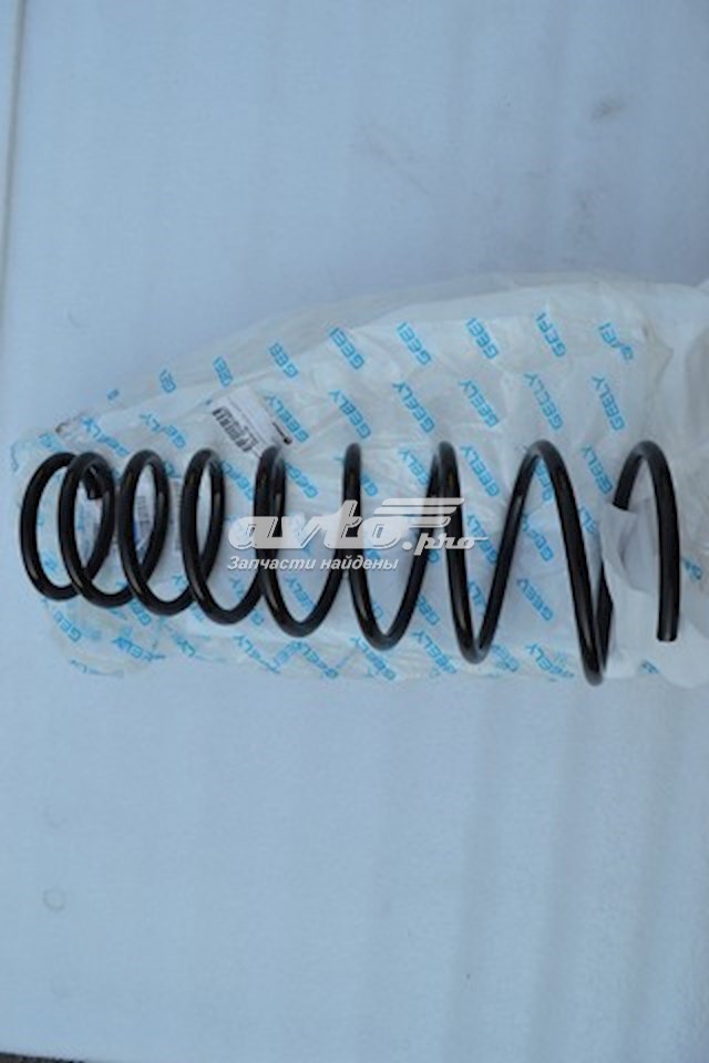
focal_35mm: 27
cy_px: 532
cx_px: 354
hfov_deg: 47.9
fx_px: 798
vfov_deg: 67.4
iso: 100
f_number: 6.3
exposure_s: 1/160
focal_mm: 18
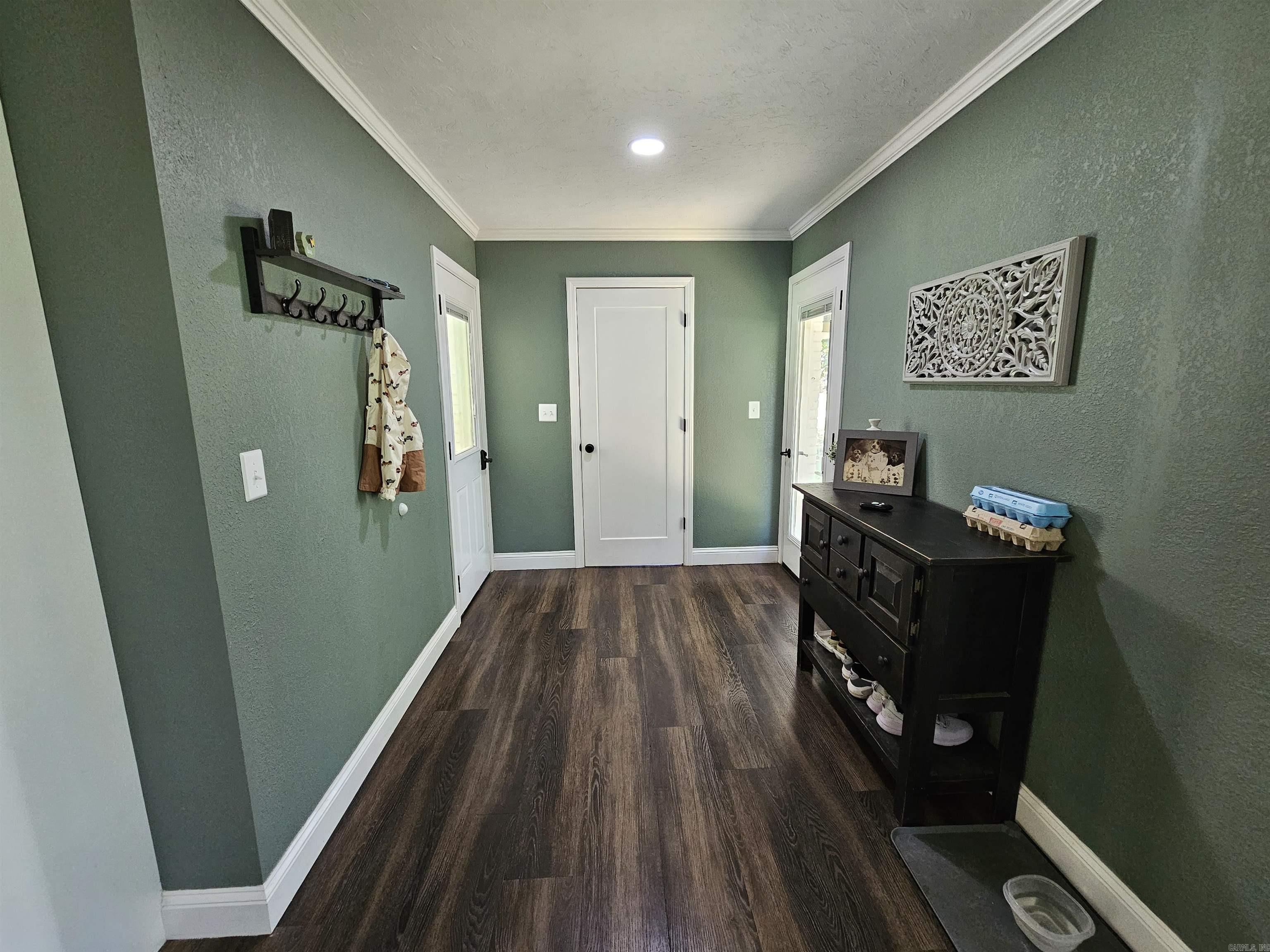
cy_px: 476
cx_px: 635
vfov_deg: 89.9
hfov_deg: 106.2
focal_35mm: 13
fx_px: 477
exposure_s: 1/40
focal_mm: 2.2
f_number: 2.2
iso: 320
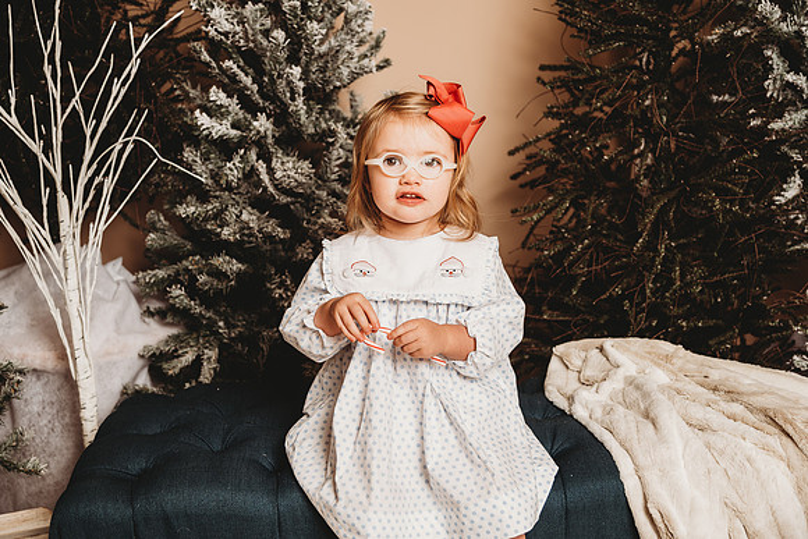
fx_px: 1122
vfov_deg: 27.0
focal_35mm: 50
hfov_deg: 39.6
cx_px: 404
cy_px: 270
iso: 100
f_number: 4
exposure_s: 1/160
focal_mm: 50
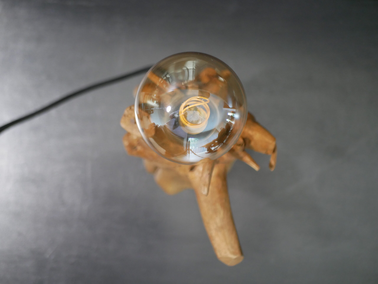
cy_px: 142
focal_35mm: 50
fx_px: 546
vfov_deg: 29.1
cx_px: 189
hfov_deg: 38.2
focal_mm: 25
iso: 1250
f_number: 1.7
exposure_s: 1/60
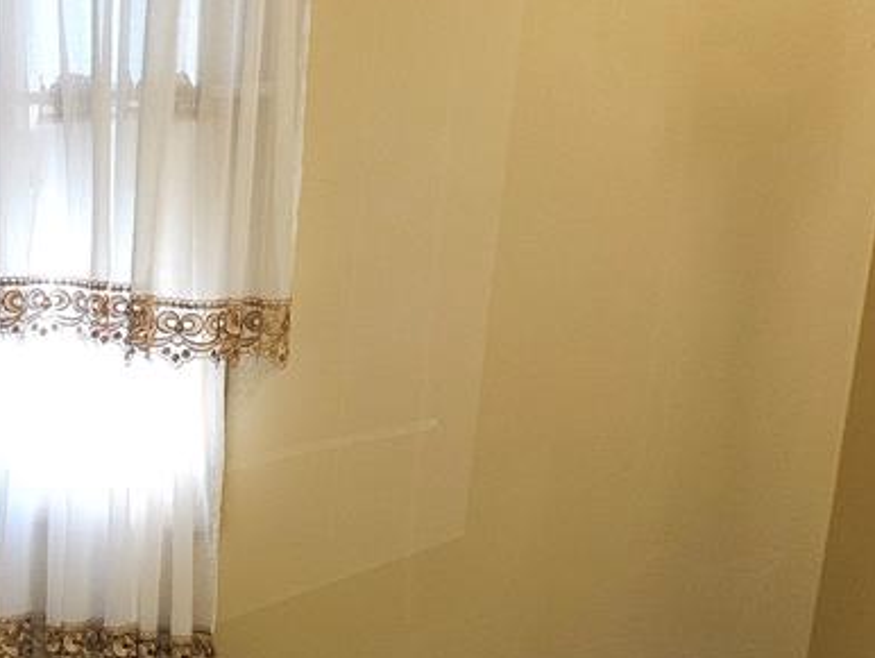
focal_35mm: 61
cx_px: -25
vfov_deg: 23.4
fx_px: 1543
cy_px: 597
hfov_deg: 29.3
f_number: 1.8
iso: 100
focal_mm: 5.4
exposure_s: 1/60
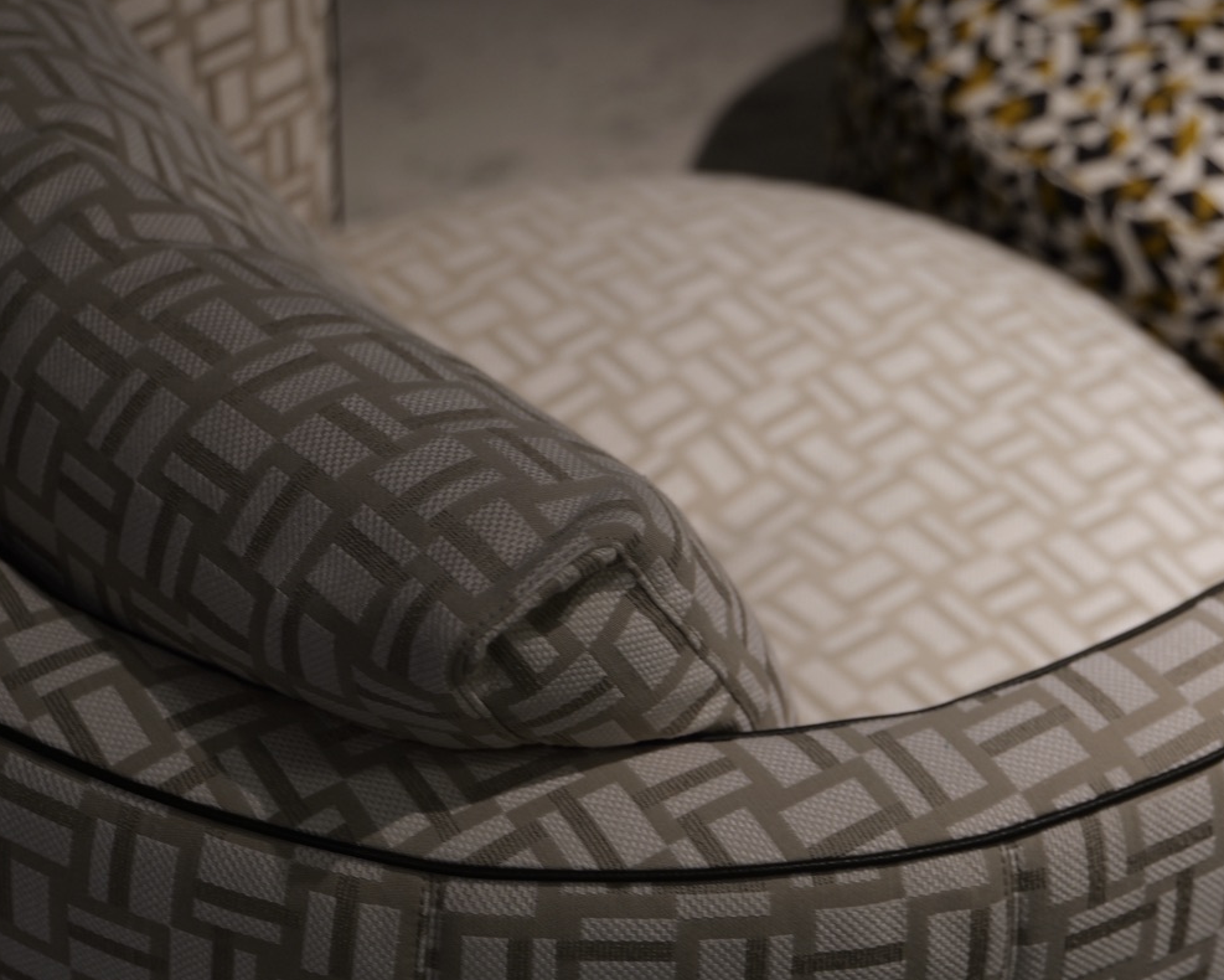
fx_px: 2790
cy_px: 363
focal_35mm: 77
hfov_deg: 24.7
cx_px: 682
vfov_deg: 19.9
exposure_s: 1/50
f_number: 2.8
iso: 160
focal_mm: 45
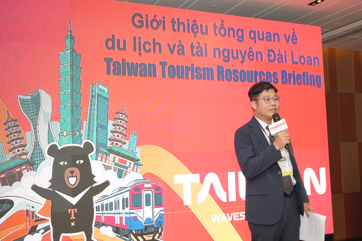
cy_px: 120
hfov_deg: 49.6
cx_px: 181
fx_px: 392
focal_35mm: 39
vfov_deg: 34.2
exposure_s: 1/200
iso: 2000
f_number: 4
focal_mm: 26
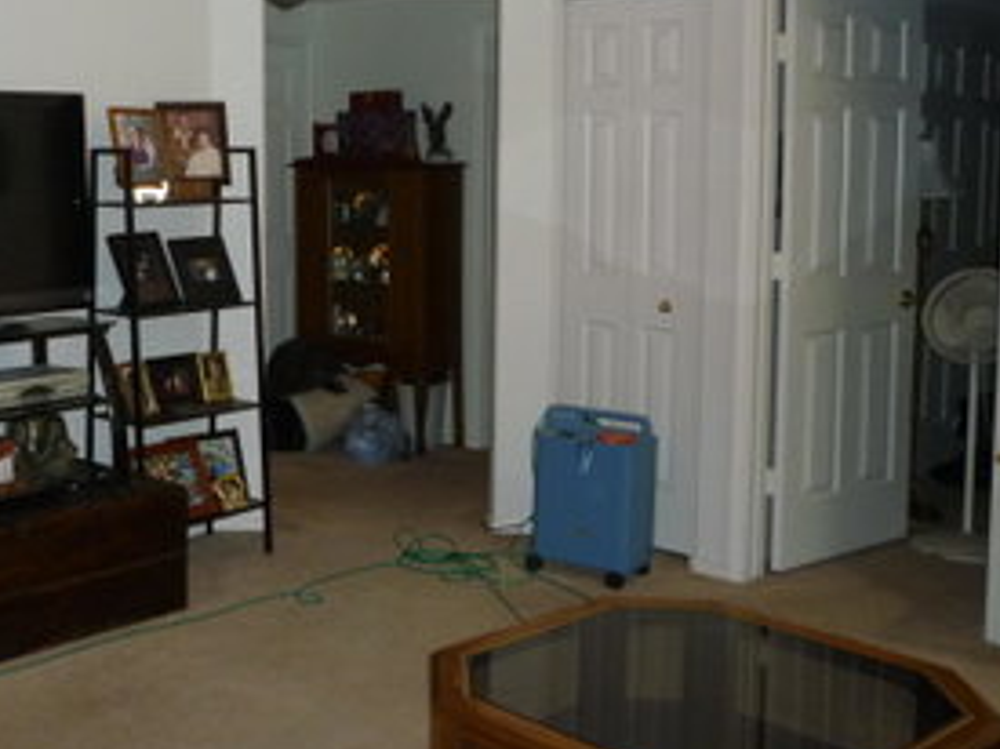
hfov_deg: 41.0
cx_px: 267
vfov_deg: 32.0
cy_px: 276
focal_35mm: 45
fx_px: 1299
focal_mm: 5.2
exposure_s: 1/60
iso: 320
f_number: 3.3
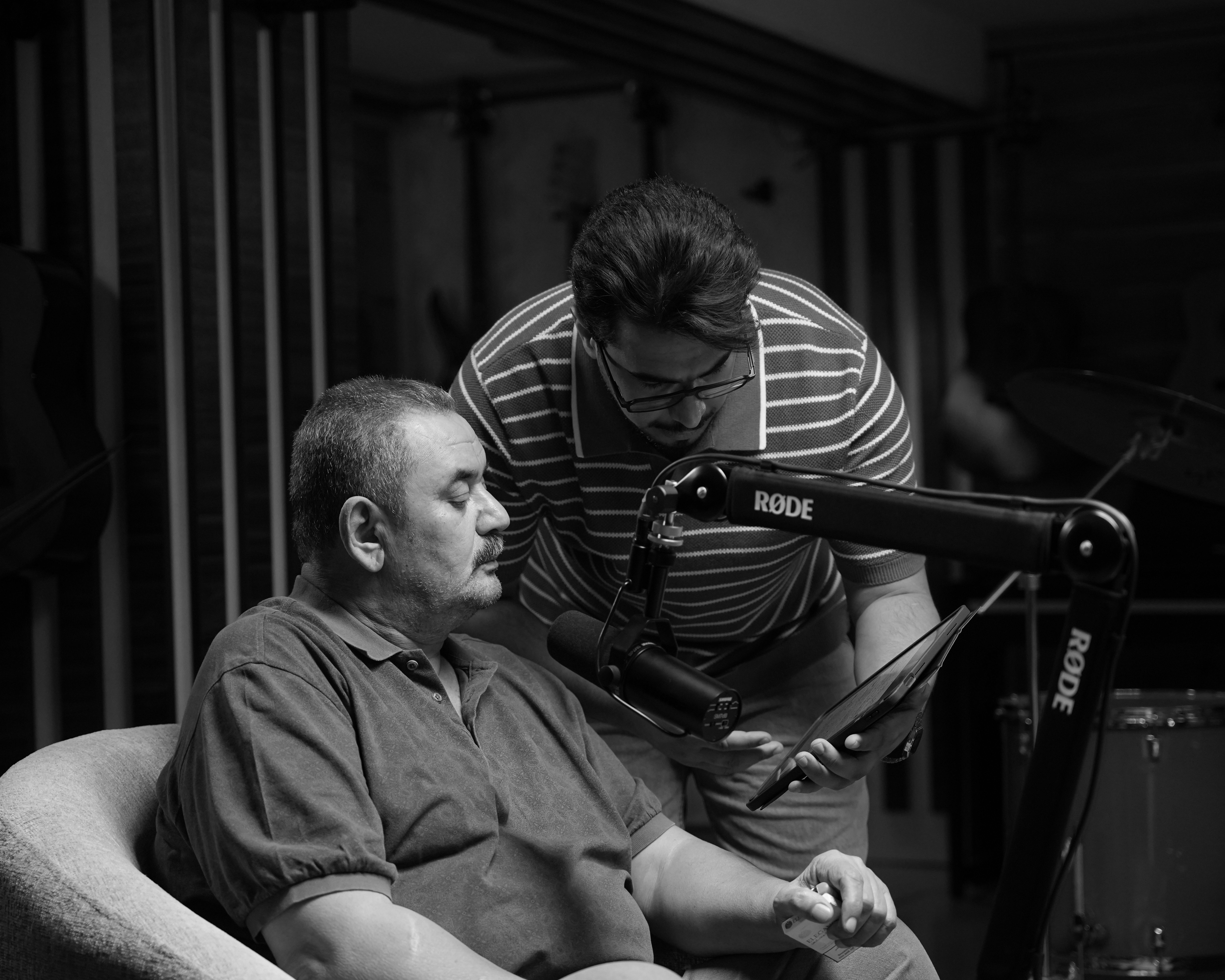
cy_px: 497
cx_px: 619
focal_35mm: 71
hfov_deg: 26.8
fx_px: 2574
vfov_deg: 21.6
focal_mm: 62
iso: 1600
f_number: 2.8
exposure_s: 1/200
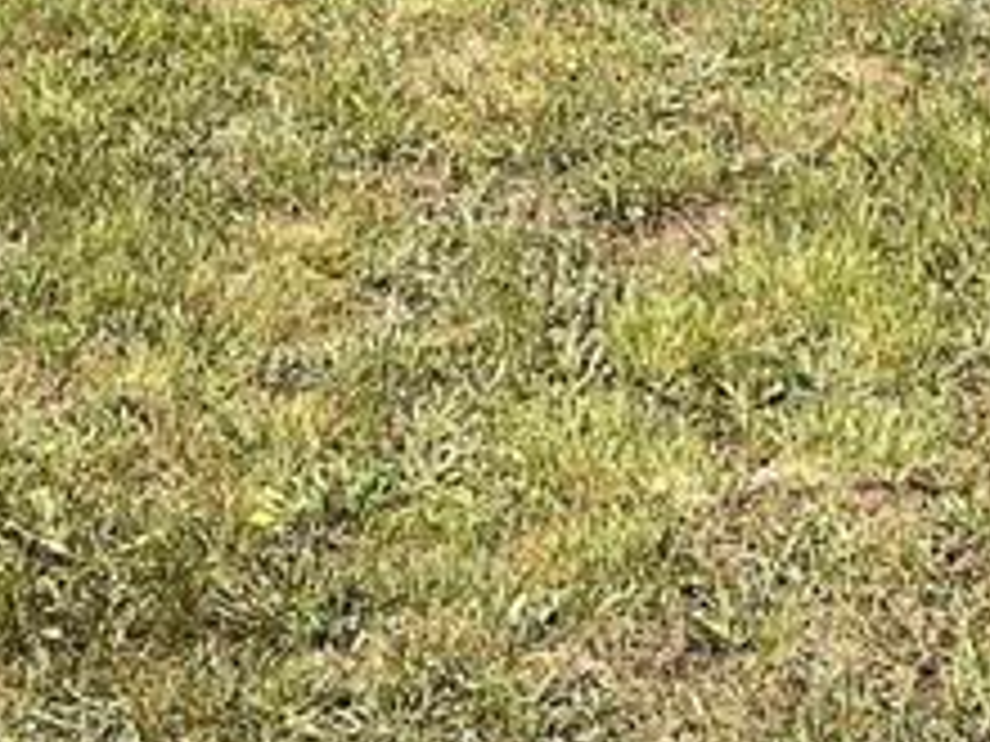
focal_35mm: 135
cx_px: 760
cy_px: -926
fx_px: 3861
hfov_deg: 14.5
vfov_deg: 9.9
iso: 16
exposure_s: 1/1675
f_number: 1.8
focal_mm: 3
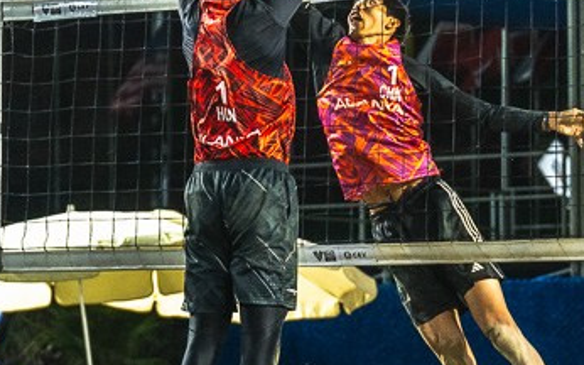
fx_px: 4805
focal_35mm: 302
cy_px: 291
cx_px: 410
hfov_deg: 7.0
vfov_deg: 4.3
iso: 2000
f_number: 3.2
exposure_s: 1/1600
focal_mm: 80
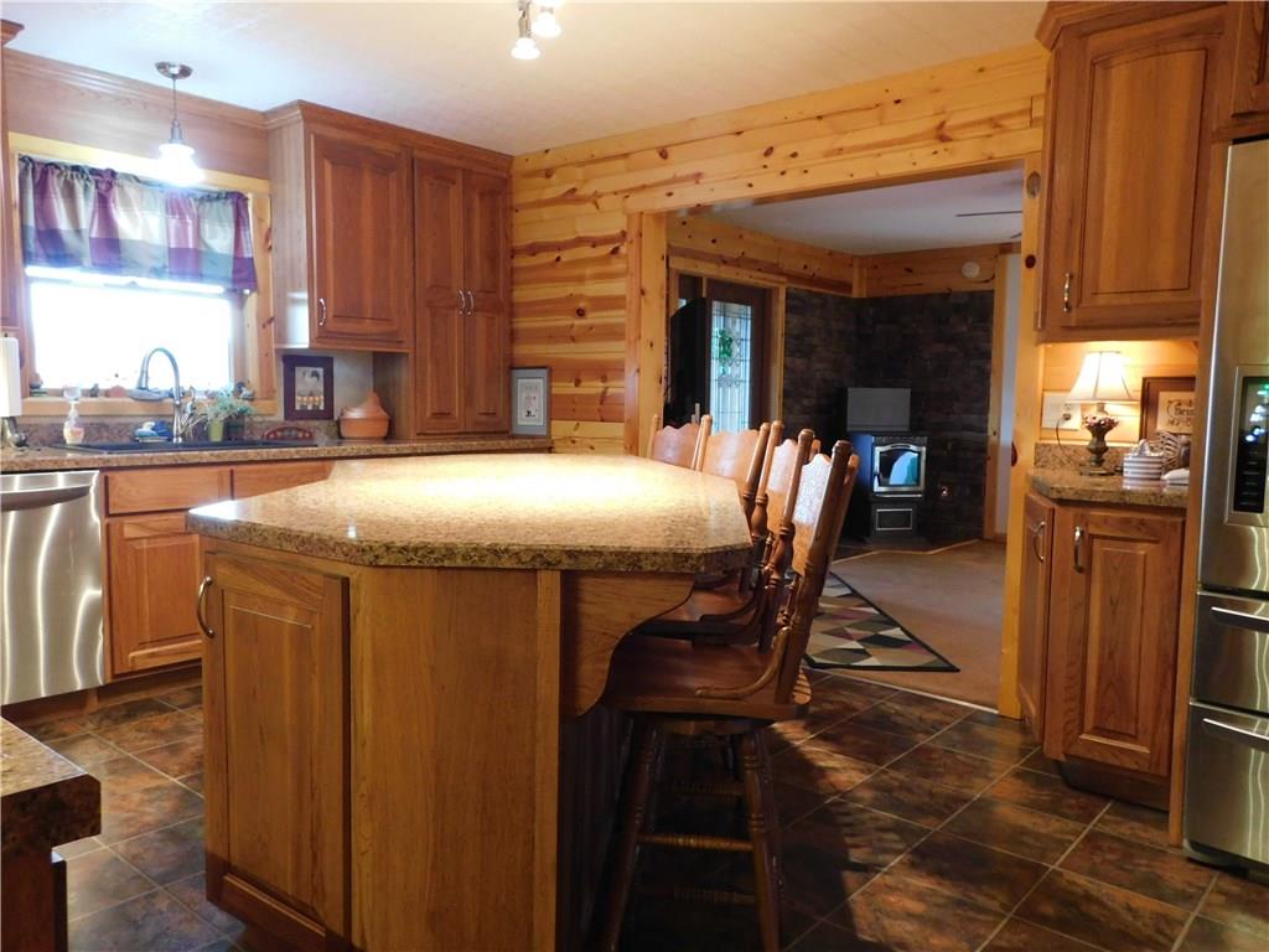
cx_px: 634
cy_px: 476
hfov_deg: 69.4
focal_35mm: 25
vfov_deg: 54.9
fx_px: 916
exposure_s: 1/8
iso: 400
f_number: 3.1
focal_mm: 4.5
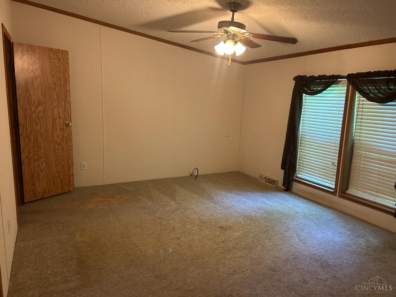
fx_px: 297
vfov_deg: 53.1
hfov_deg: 67.3
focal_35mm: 26
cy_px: 148
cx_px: 198
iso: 320
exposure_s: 1/60
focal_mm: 5.7
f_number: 1.5
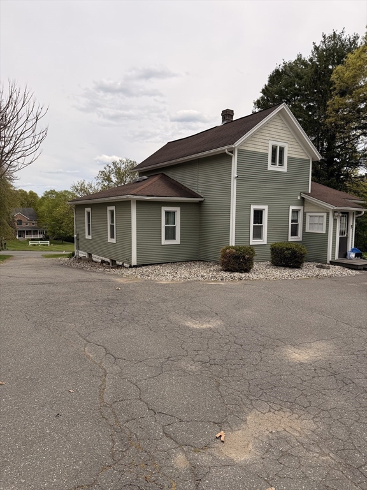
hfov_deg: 56.8
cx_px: 184
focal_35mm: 24
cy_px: 245
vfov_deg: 71.6
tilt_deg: -5.5
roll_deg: +0.1
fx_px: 339
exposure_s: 1/6711
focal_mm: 6.76
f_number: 1.78
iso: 80
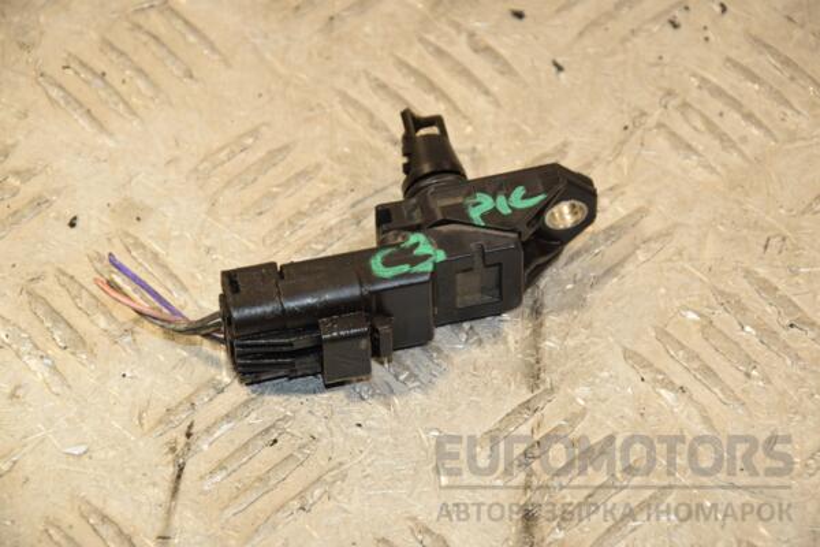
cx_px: 410
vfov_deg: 8.7
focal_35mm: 158
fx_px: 3587
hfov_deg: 13.0
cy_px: 274
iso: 800
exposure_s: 1/200
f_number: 7.1
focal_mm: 105
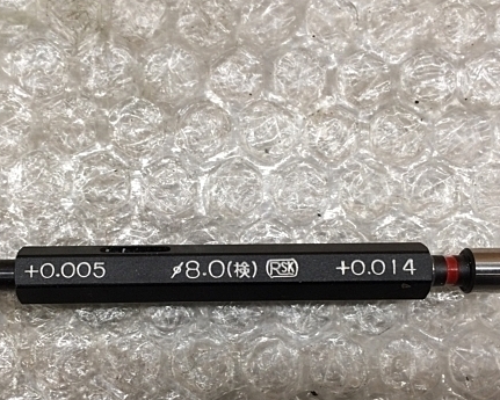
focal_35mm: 42
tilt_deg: -78.2
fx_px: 622
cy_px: 262
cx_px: 212
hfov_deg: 43.7
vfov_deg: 35.4
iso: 80
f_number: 2.2
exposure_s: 1/30
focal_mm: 4.15
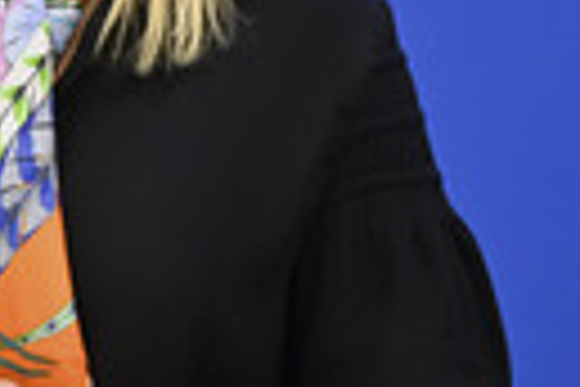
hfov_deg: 3.7
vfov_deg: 2.5
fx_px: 9005
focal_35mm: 559
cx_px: 88
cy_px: -162
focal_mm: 160
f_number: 2.8
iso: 400
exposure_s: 1/100
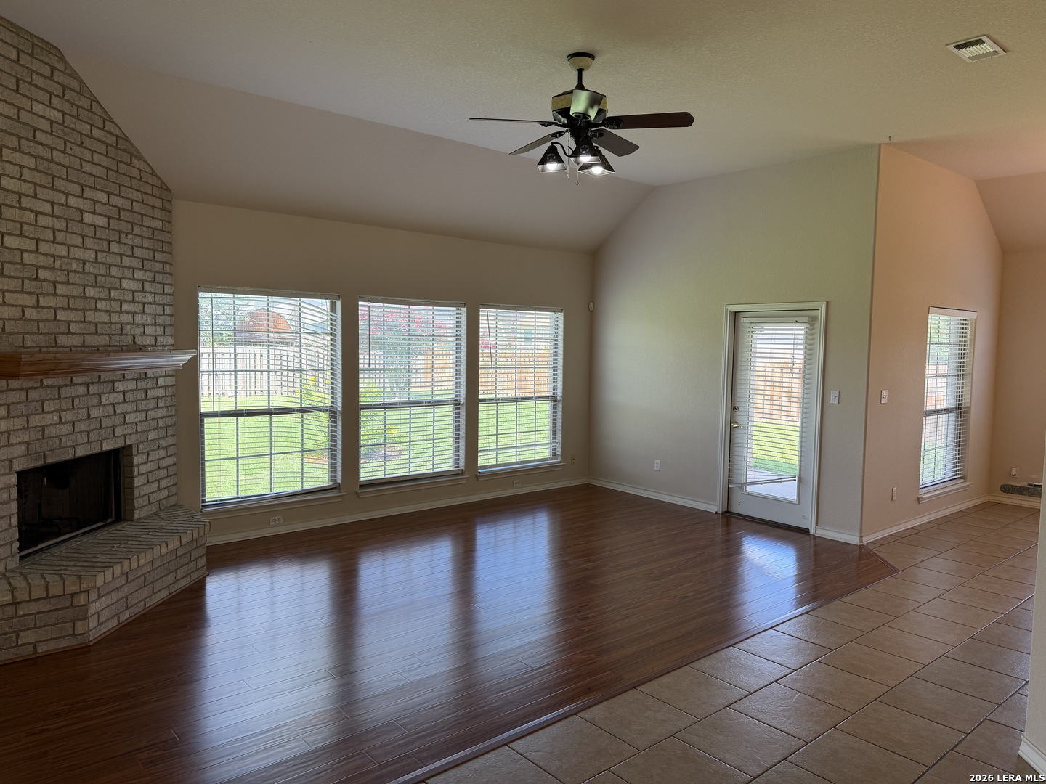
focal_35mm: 24
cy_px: 392
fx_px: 725
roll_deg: -0.5
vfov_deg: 56.8
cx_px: 523
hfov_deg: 71.6
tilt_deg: -4.8
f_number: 1.78
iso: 80
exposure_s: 1/172
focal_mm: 6.76
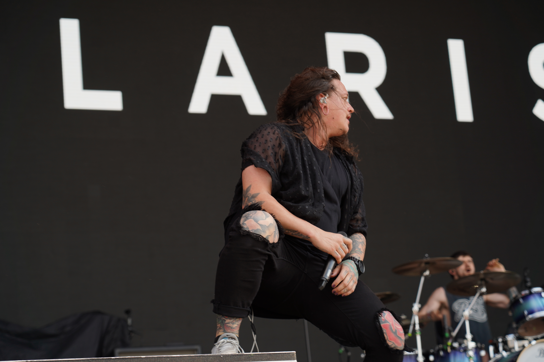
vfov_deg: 13.0
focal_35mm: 105
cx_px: 272
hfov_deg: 19.5
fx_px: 1587
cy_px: 181
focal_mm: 105
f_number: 5.6
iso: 100
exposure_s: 1/250
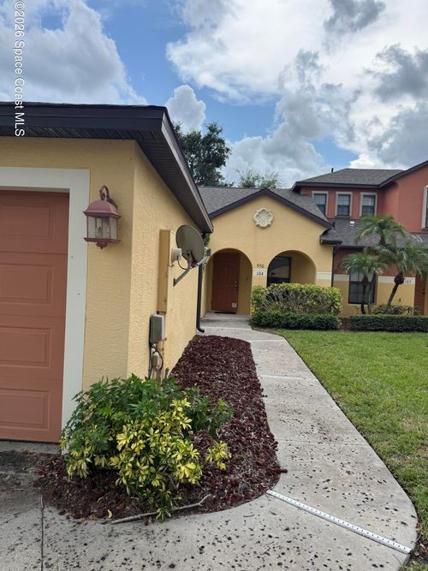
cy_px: 286
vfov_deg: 71.6
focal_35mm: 24
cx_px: 214
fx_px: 396
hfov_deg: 56.8
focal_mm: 6.76
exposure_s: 1/1949
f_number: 1.78
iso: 80
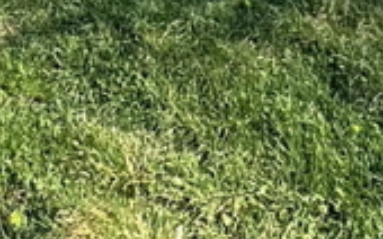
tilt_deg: +9.4
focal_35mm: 105
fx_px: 1095
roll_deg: -0.5
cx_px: 192
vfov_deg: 9.4
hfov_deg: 19.8
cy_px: -505
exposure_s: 1/1125
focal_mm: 2.22
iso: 40
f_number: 2.2
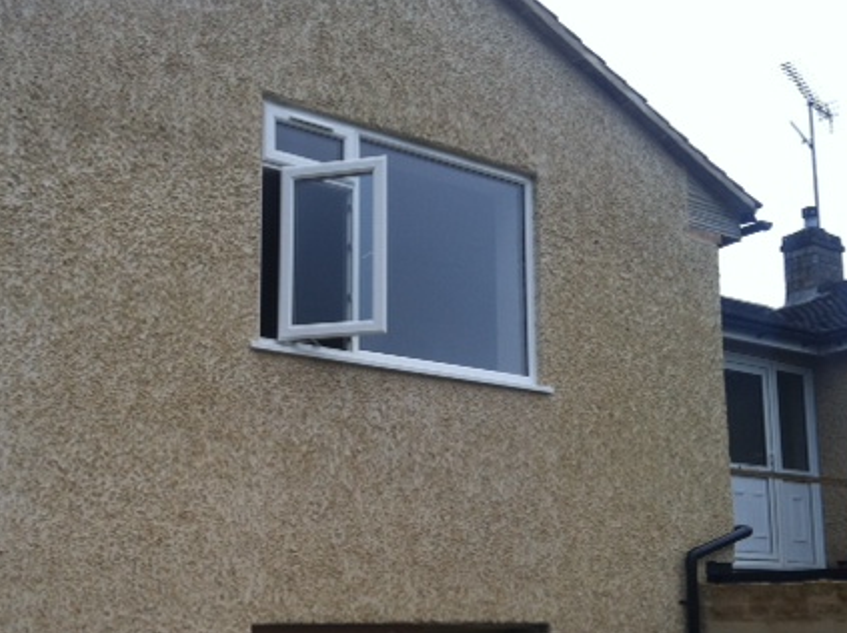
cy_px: 371
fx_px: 1295
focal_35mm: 53
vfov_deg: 27.4
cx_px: 400
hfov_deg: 36.2
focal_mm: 3.85
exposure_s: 1/359
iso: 80
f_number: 2.8
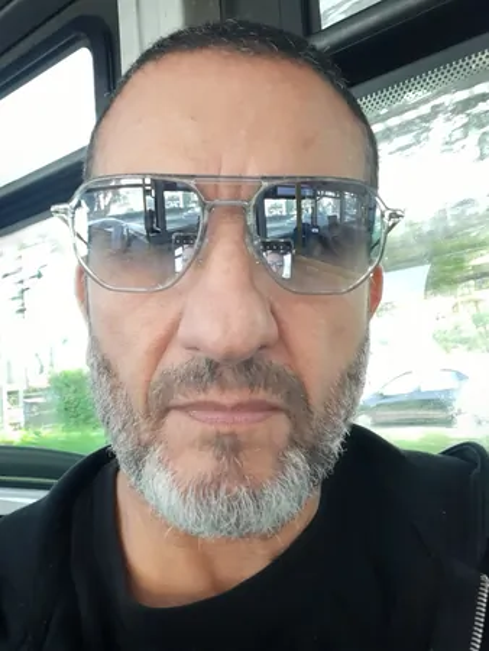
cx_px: 244
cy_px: 326
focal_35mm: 31
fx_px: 583
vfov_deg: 58.3
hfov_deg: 45.5
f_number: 2
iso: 160
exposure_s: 1/50
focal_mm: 3.4
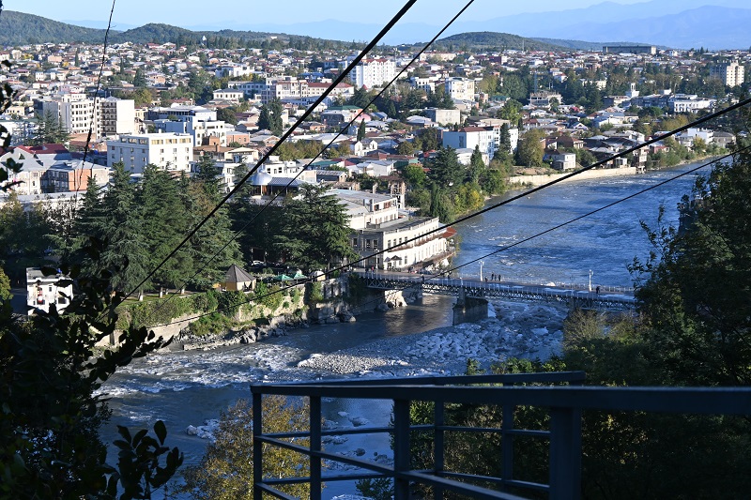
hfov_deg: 28.7
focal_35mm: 70
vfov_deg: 19.3
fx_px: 1470
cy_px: 250
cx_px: 376
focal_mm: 47
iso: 140
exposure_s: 1/250
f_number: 6
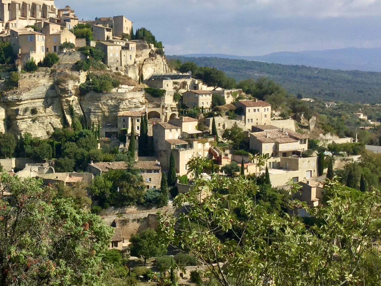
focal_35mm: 61
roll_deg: +1.2
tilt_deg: -6.1
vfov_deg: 24.0
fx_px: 671
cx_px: 31
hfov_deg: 30.2
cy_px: 134
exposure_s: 1/1942
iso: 25
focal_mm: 3.3
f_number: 2.4
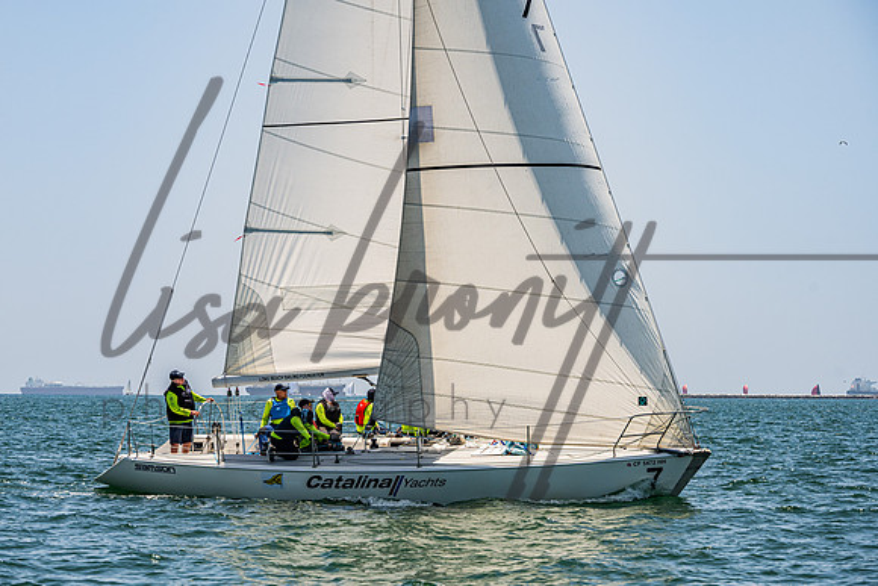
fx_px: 3175
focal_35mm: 130
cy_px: 284
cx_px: 384
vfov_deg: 10.5
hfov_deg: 15.7
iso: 400
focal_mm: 115
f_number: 8
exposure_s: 1/2000
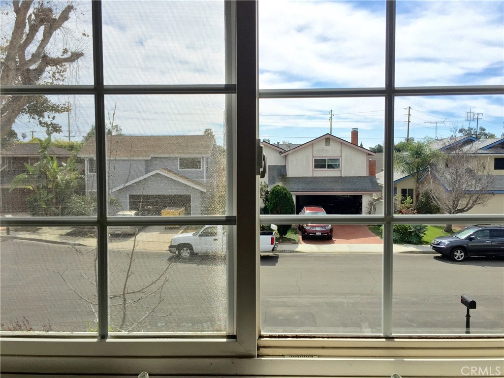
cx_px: 252
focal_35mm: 29
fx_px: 422
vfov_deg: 48.2
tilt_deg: -2.6
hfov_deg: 61.7
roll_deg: -0.6
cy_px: 189
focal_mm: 4.15
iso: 32
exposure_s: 1/3597
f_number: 2.2
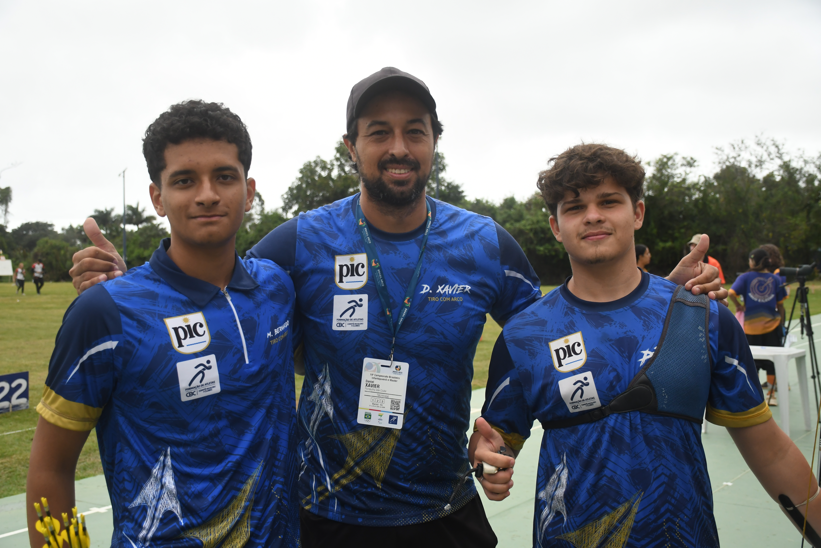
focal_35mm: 39
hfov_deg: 49.6
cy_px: 274
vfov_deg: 34.2
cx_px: 410
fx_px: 889
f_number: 3.8
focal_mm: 26
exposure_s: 1/640
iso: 800
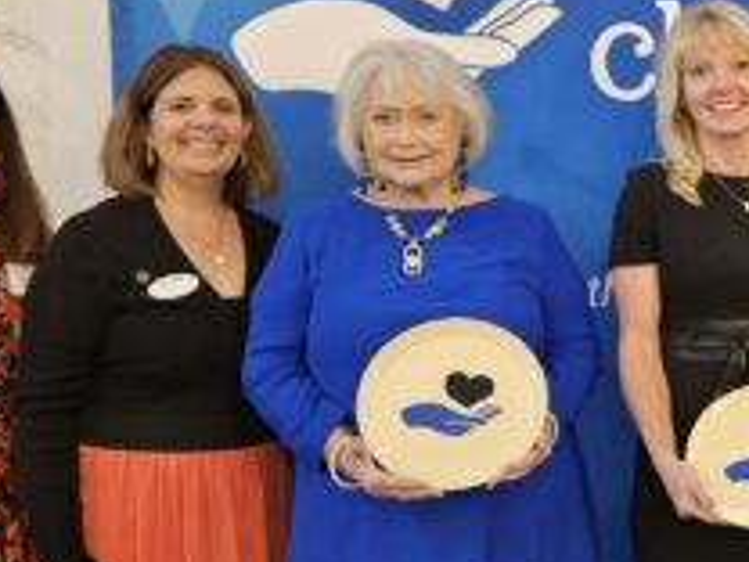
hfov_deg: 29.1
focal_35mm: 59
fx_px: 1277
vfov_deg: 24.8
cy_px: 324
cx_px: 852
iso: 500
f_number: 1.8
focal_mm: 5.4
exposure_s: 1/30
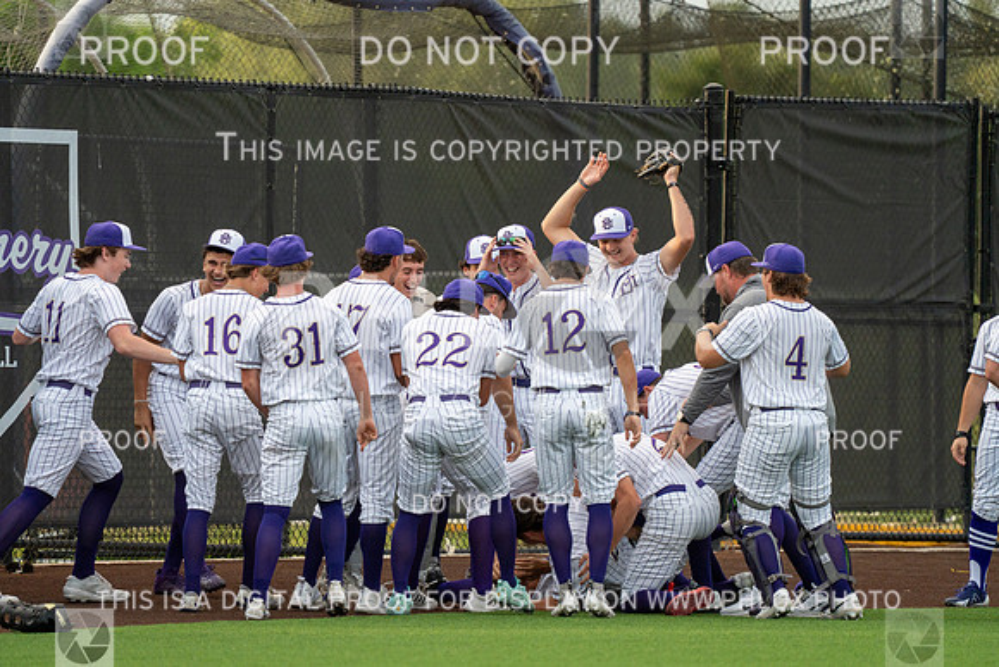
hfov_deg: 3.9
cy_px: 334
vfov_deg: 2.6
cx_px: 500
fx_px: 14544
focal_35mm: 524
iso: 800
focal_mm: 524
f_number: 6.3
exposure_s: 1/1250
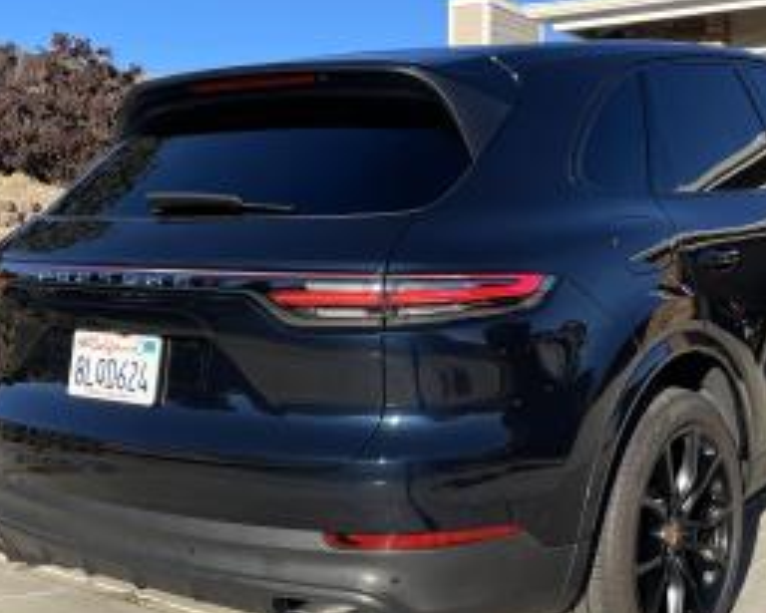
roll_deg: -1.4
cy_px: 311
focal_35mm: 50
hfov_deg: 36.7
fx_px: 1134
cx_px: 542
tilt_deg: -0.4
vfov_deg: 30.3
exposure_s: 1/1855
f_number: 1.6
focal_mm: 4.2
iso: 32
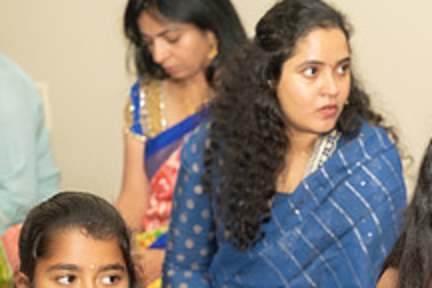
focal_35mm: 188
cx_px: 512
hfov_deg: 10.8
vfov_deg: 7.2
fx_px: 2256
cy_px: 369
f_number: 2.8
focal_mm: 70
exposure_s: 1/200
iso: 500
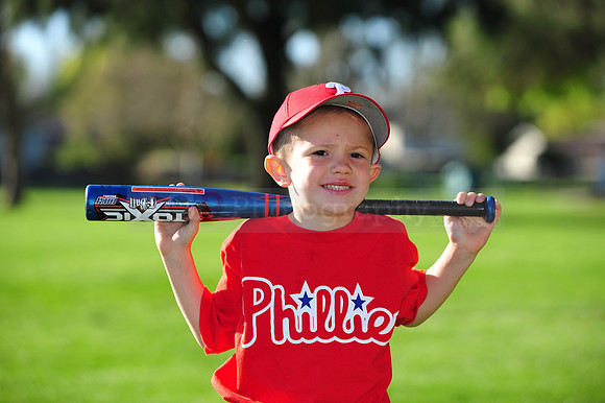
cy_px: 202
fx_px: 2267
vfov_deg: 10.1
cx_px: 302
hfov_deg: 15.2
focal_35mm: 135
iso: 200
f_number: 4.5
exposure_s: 1/800
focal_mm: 135
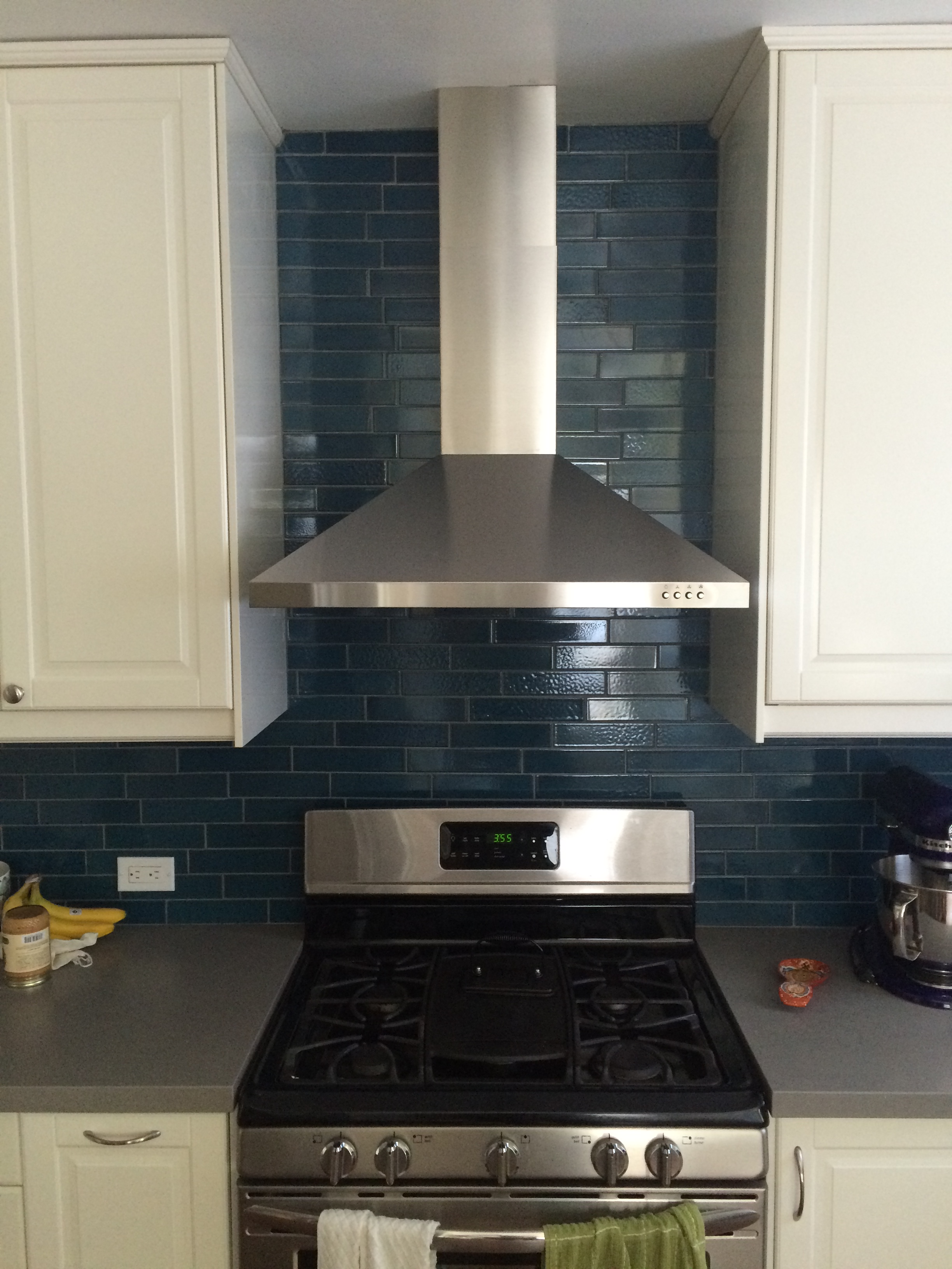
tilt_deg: -7.9
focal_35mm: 29
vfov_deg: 61.7
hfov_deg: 48.2
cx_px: 476
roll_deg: +0.3
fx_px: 1063
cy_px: 634
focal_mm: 4.15
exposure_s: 1/30
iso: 200
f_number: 2.2
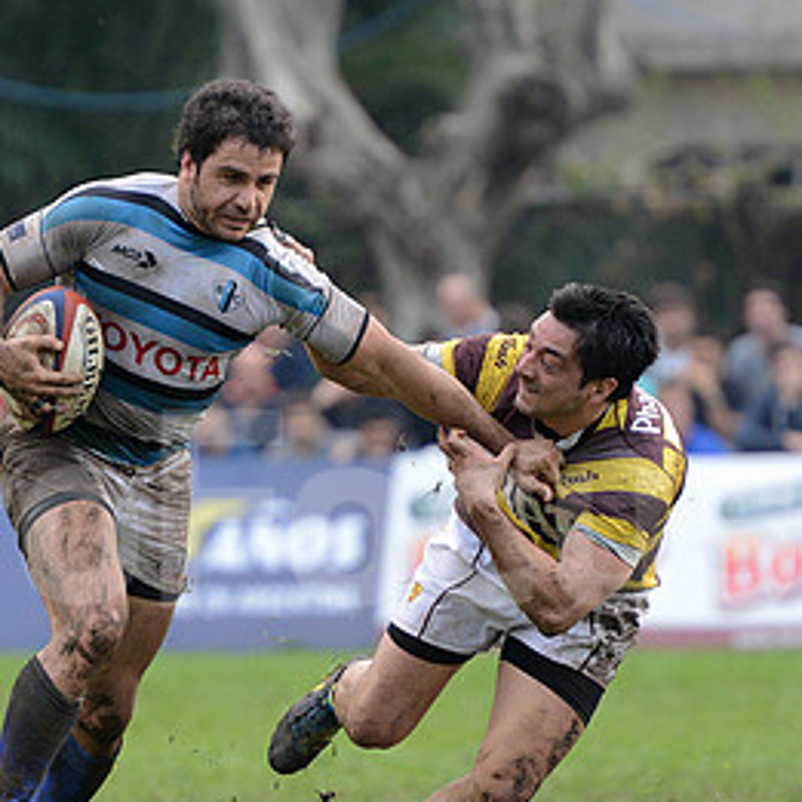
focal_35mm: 511
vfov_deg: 3.4
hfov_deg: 3.4
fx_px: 13394
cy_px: 502
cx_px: 28
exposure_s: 1/640
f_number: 4
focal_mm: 270
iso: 1000
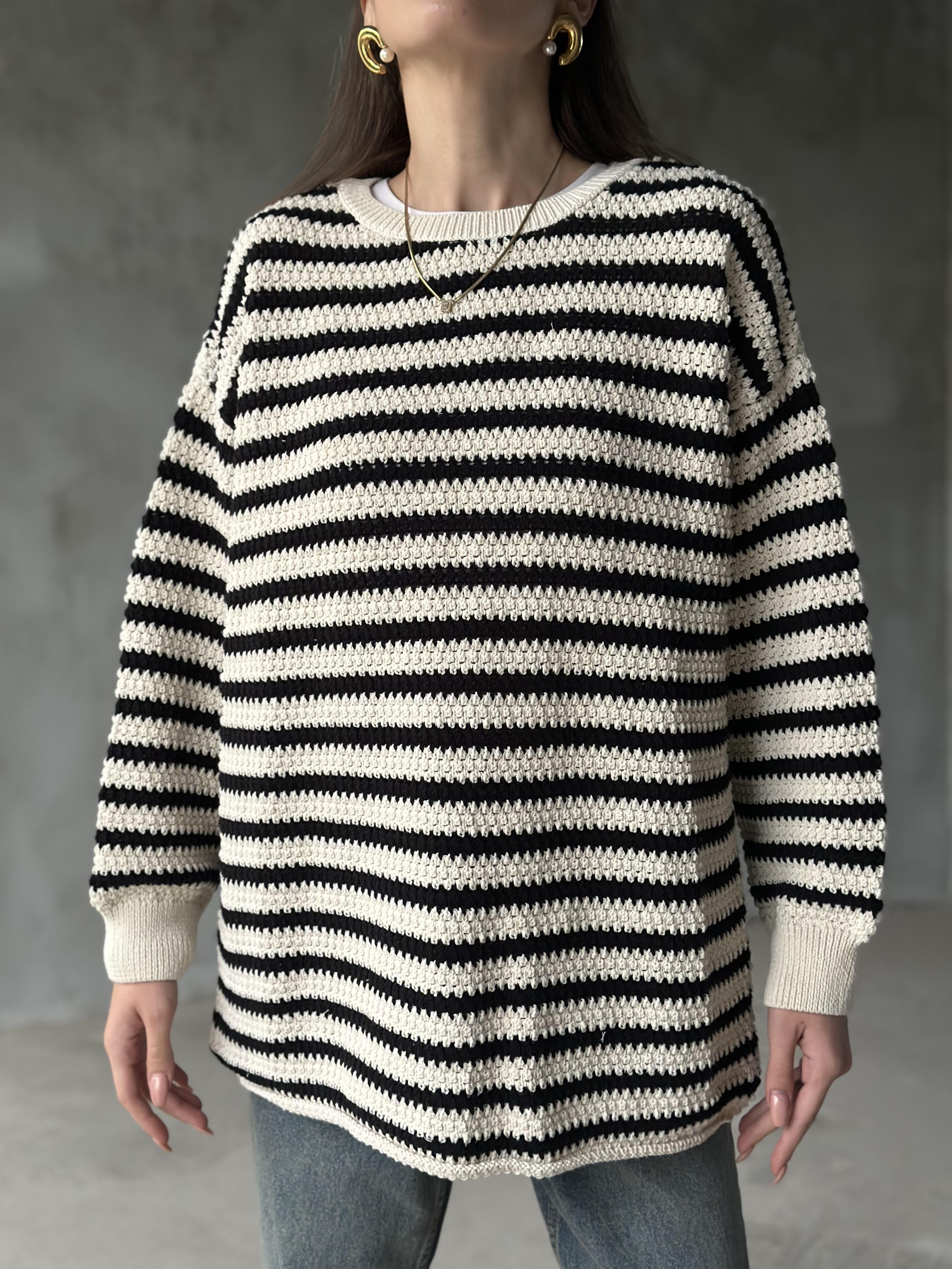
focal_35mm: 48
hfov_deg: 30.3
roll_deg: +0.3
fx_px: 1760
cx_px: 476
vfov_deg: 39.7
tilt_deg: -7.1
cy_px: 634
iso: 250
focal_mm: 6.86
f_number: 1.78
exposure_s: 1/60
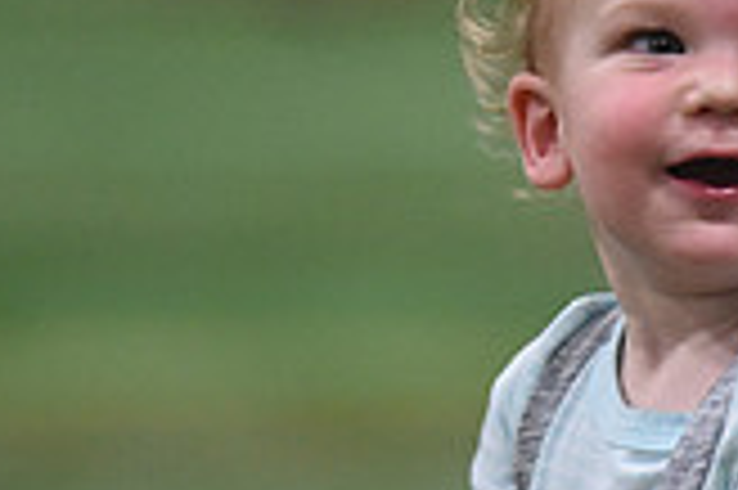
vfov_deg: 1.9
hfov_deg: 2.9
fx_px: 14479
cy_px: 223
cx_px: 666
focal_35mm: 707
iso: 10000
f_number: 2.8
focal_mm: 200
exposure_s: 1/500
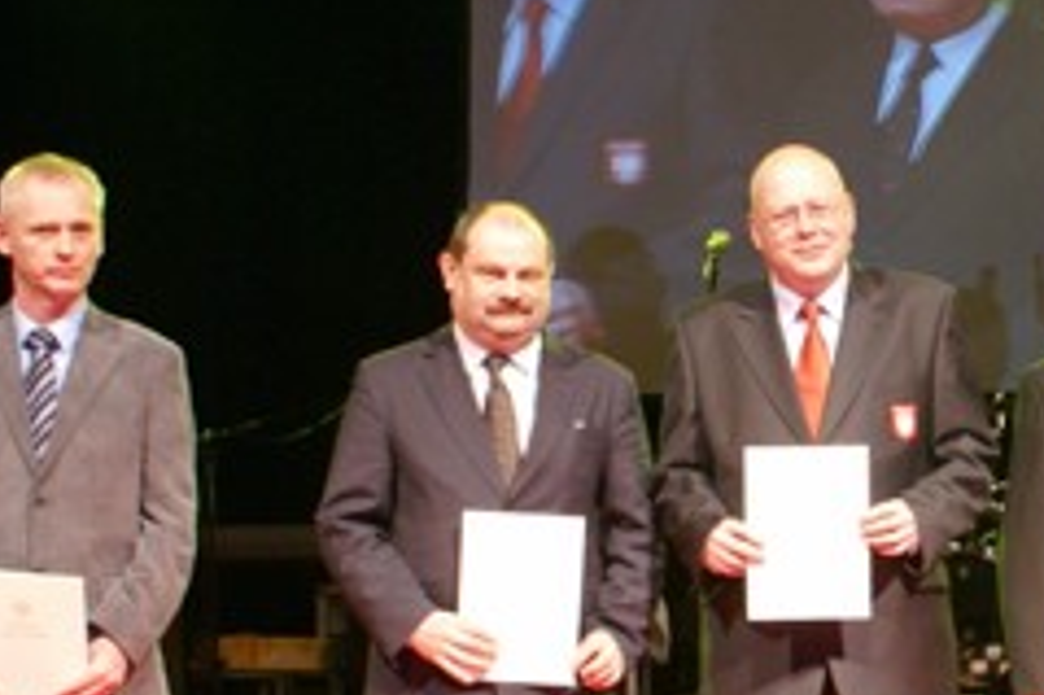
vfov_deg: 15.2
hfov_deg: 22.3
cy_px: 717
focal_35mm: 88
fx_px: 2550
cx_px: 1031
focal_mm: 20
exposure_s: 1/25
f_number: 4
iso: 400
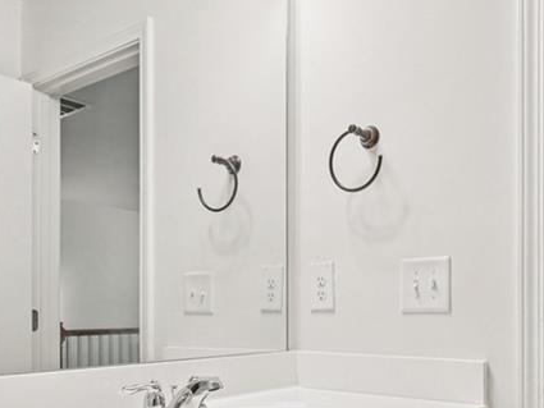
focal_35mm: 37
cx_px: 342
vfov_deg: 37.8
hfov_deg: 49.6
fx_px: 582
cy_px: 302
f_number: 8
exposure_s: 1/40
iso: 800
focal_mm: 16
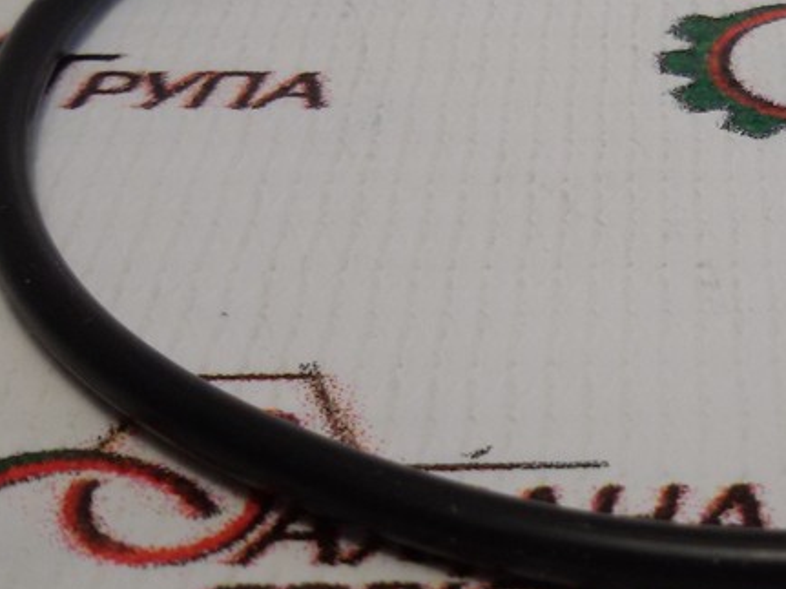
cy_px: 244
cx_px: 720
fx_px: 1634
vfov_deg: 20.4
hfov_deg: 26.1
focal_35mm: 72
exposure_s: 1/100
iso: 40
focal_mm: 2.93
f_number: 2.4
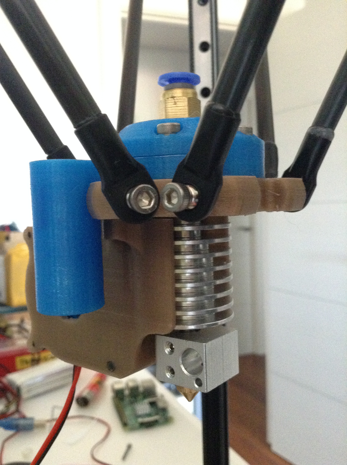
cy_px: 232
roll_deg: +2.0
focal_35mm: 33
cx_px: 174
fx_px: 442
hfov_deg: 42.8
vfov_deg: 55.4
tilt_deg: -7.3
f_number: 2.4
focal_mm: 3.3
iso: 400
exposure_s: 1/15
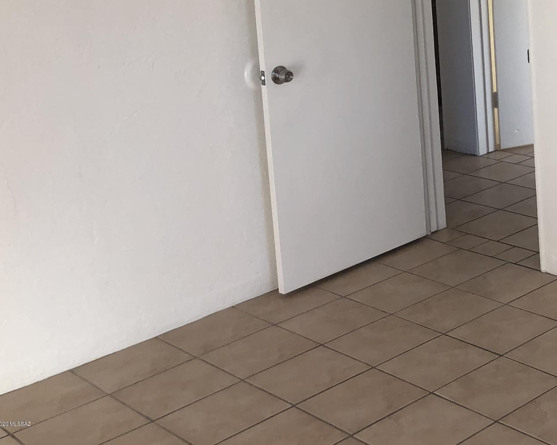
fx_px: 1055
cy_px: -34
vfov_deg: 22.6
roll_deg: +4.0
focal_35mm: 64
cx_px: 642
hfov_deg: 26.7
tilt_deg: -6.1
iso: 50
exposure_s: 1/120
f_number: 1.8
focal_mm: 3.99
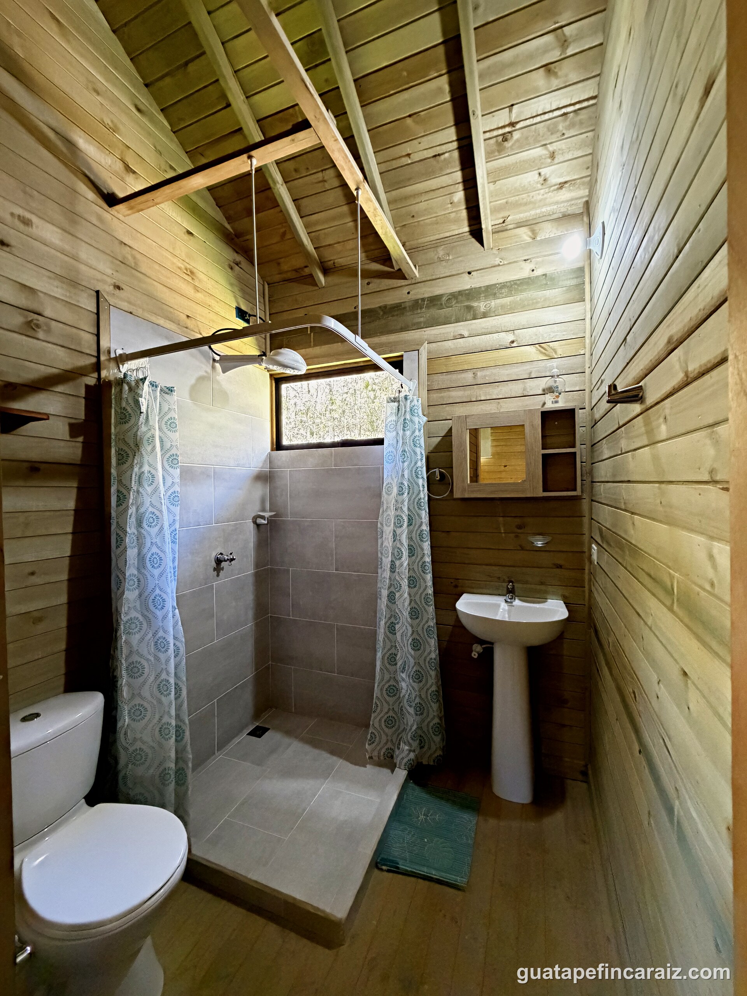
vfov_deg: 102.1
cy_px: 498
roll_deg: +0.8
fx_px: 403
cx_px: 374
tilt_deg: -1.0
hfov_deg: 85.7
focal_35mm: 14
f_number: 2.2
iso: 1250
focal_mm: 2.22
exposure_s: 1/59
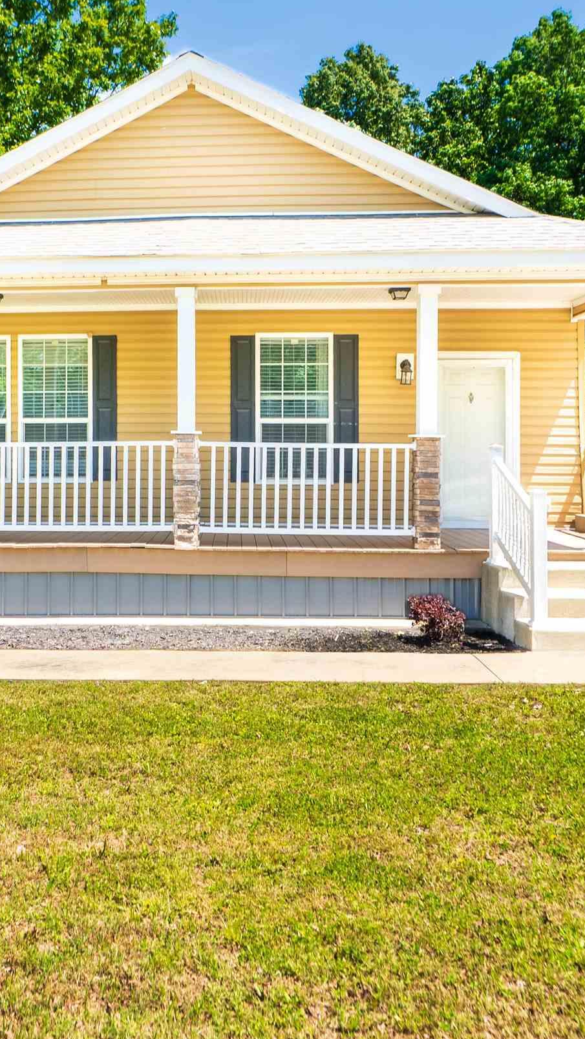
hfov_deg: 36.1
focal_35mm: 32
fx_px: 882
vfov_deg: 60.7
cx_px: 171
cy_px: 442
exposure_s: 1/1250
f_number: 8
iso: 100
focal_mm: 16
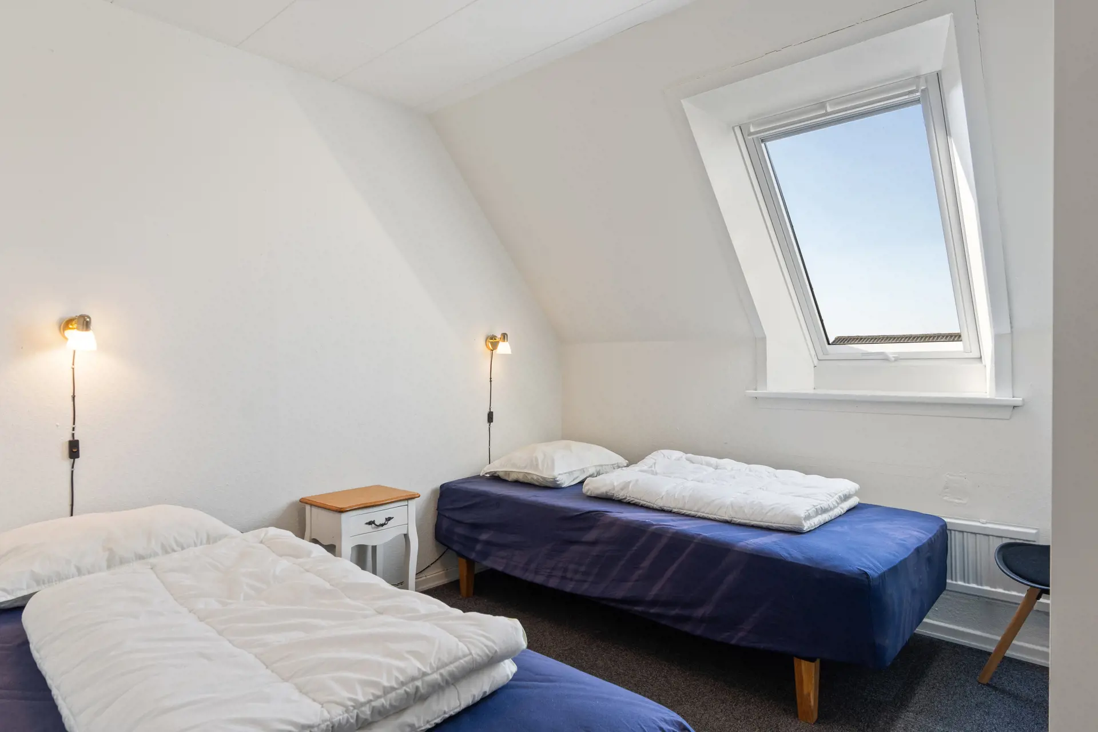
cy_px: 366
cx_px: 549
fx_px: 663
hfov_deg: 79.2
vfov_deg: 57.8
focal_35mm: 22
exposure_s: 1/10
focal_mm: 14.5
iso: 200
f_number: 8
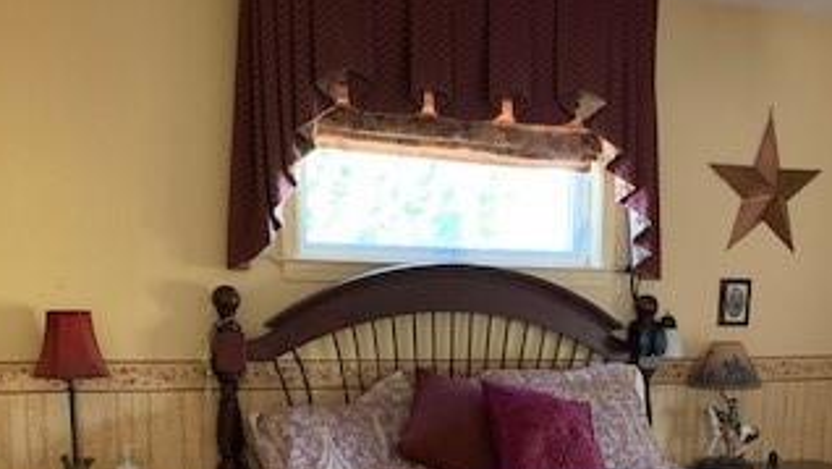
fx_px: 1258
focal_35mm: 57
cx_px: 510
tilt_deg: -11.7
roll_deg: -0.3
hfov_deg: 36.4
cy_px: 542
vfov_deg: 20.0
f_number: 1.8
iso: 400
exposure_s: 1/41
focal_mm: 4.25
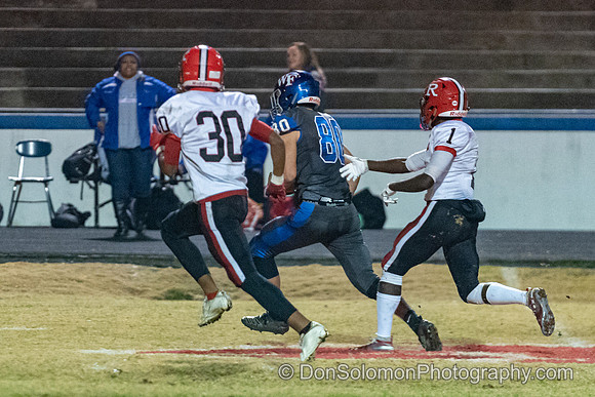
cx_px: 236
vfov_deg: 3.4
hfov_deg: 5.1
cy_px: 157
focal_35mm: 403
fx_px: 6668
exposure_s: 1/800
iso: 10000
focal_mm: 200
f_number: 2.8
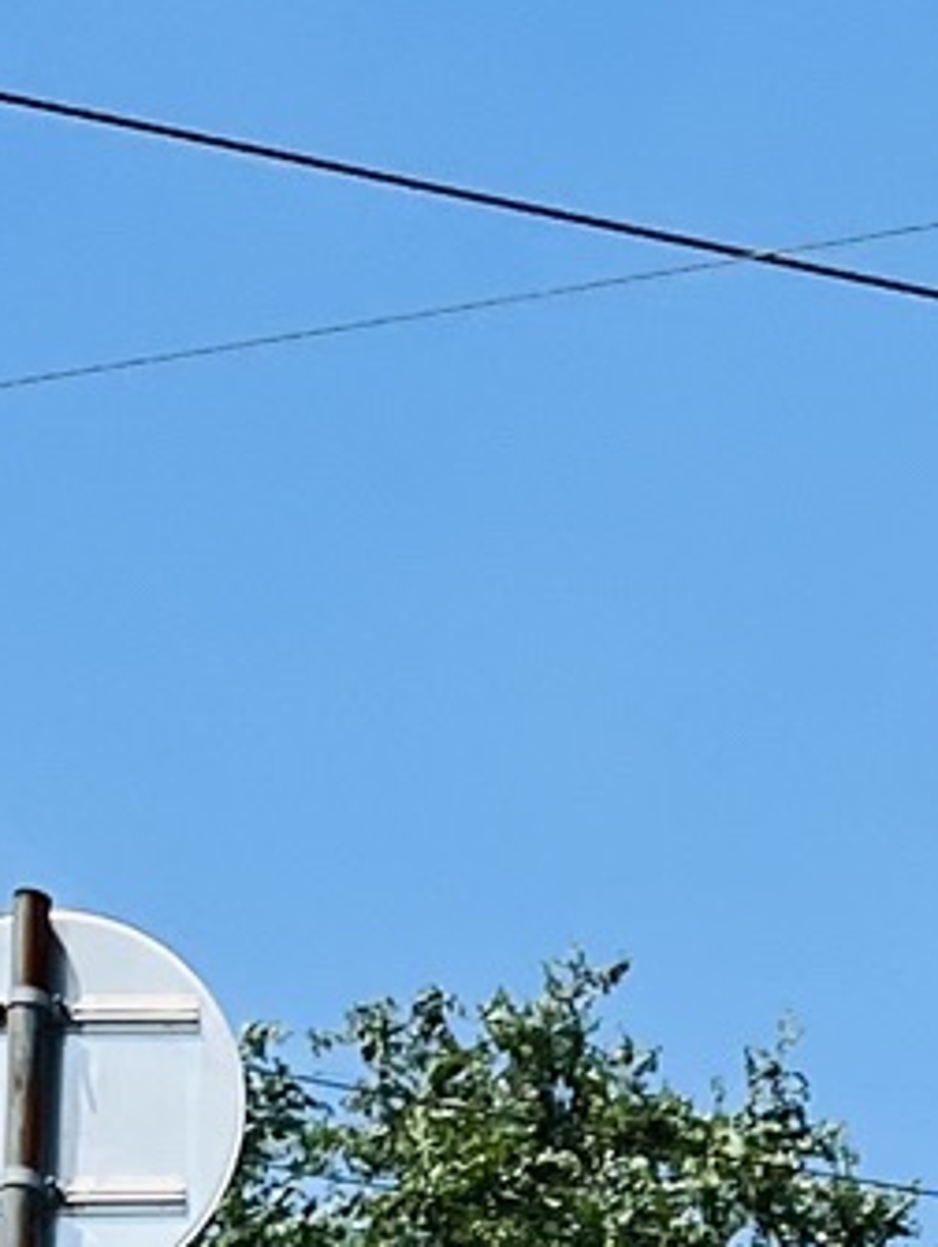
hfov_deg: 9.3
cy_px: 3581
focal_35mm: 155
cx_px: 1519
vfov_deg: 10.0
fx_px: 5589
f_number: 1.6
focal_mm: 5.1
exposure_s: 1/2571
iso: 50
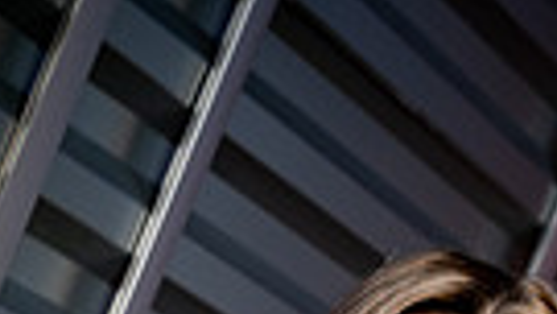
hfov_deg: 10.0
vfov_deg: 5.3
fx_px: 3191
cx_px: 355
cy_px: 925
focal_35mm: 216
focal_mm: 62
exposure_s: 1/250
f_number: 10
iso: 125
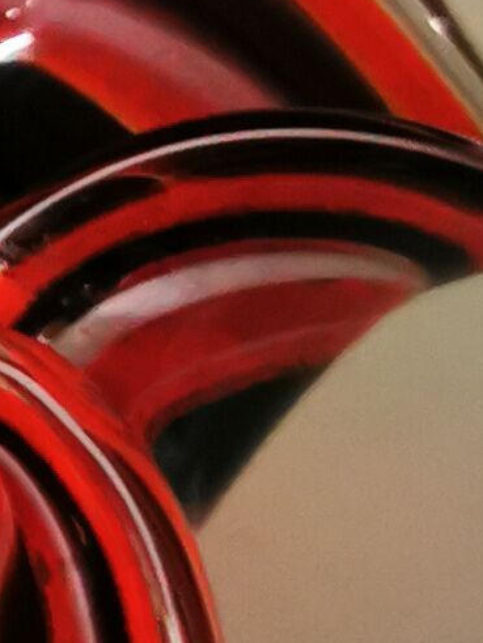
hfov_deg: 7.1
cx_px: -556
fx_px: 3721
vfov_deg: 9.8
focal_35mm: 200
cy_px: -58
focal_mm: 5.56
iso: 500
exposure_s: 1/33.3
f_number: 1.6
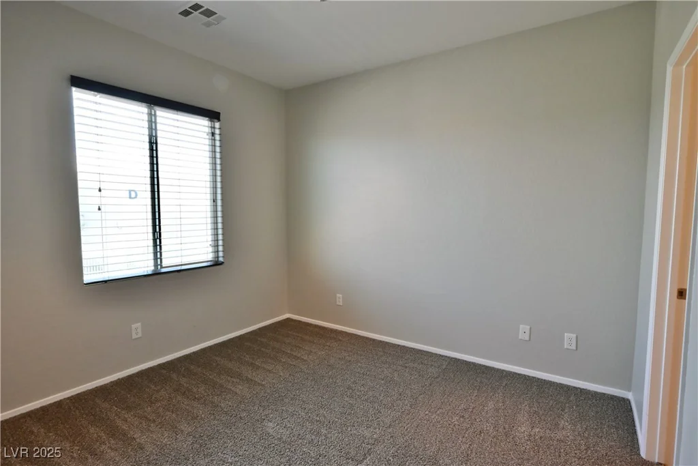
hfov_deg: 88.4
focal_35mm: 18
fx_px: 359
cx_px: 349
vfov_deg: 66.0
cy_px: 233
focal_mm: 18.5
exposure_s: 1/60
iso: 6400
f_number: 20
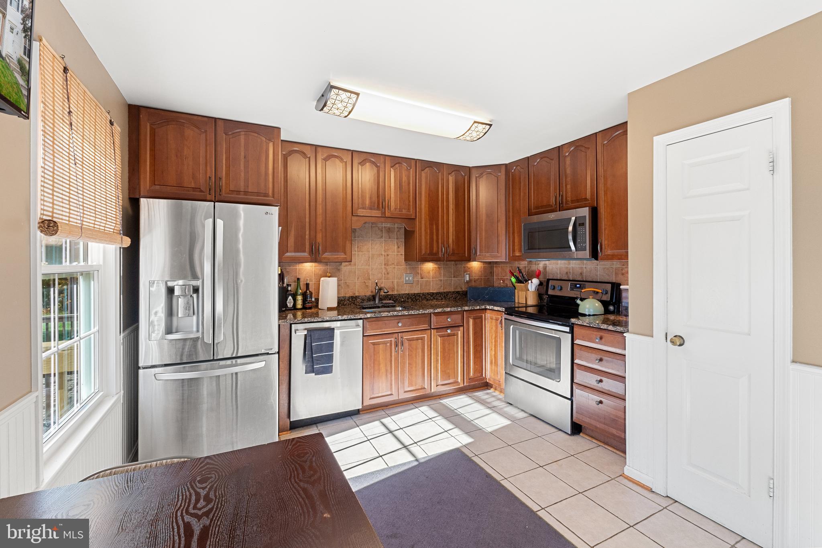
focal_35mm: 15
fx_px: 342
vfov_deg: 77.3
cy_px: 274
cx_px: 411
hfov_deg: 100.4
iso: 640
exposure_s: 1/25
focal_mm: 10
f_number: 8
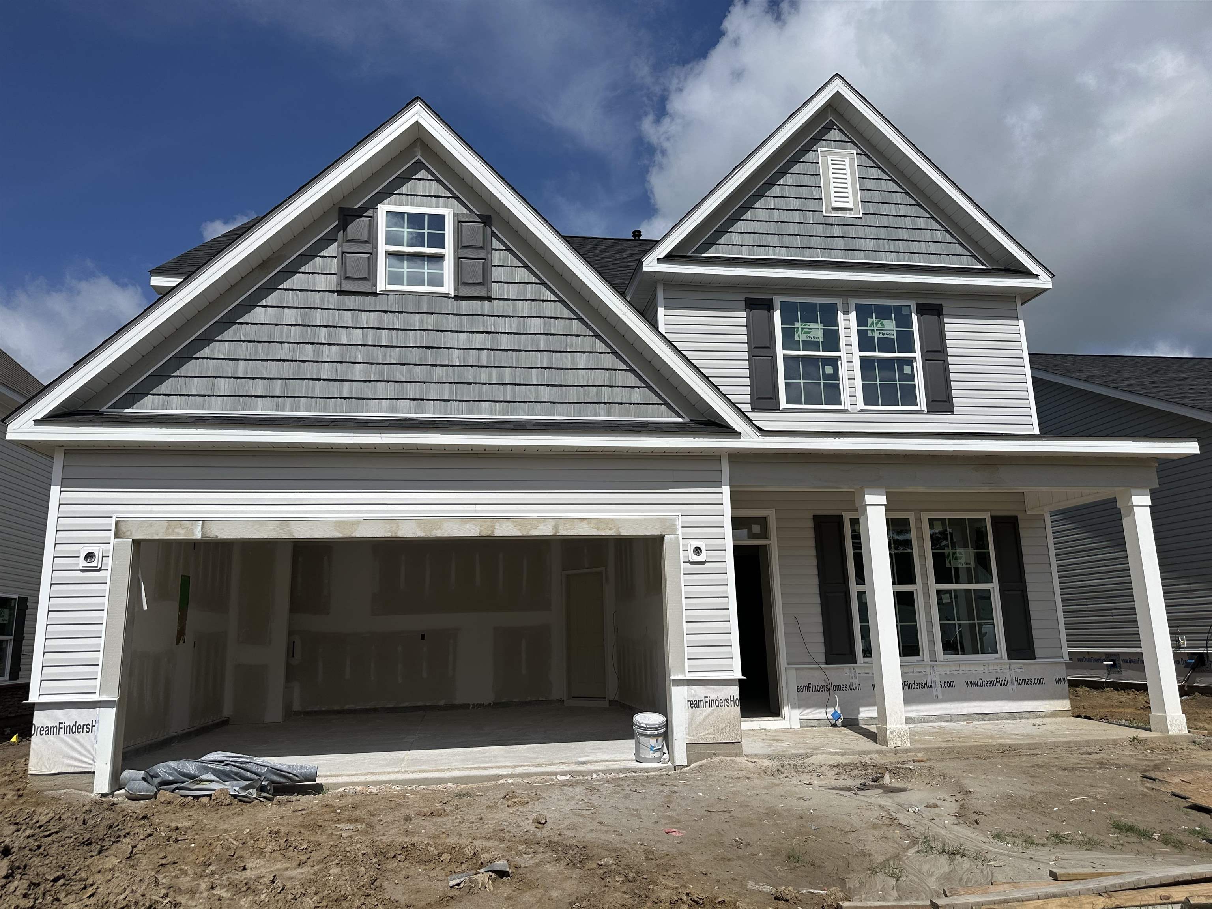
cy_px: 454
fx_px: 840
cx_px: 606
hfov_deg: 71.6
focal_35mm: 24
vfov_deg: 56.8
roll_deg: +0.3
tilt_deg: +12.5
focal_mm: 6.86
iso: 80
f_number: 1.78
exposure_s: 1/10753
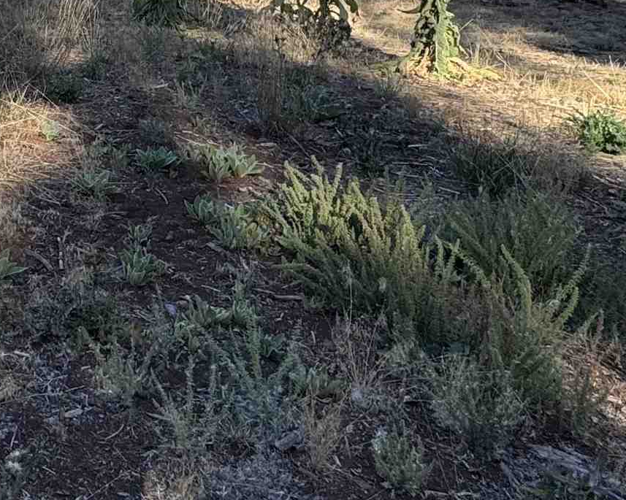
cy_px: 4
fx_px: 908
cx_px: -23
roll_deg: -0.2
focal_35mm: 49
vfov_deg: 28.9
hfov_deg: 34.1
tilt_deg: -8.0
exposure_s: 1/587
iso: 40
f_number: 2.2
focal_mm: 2.22
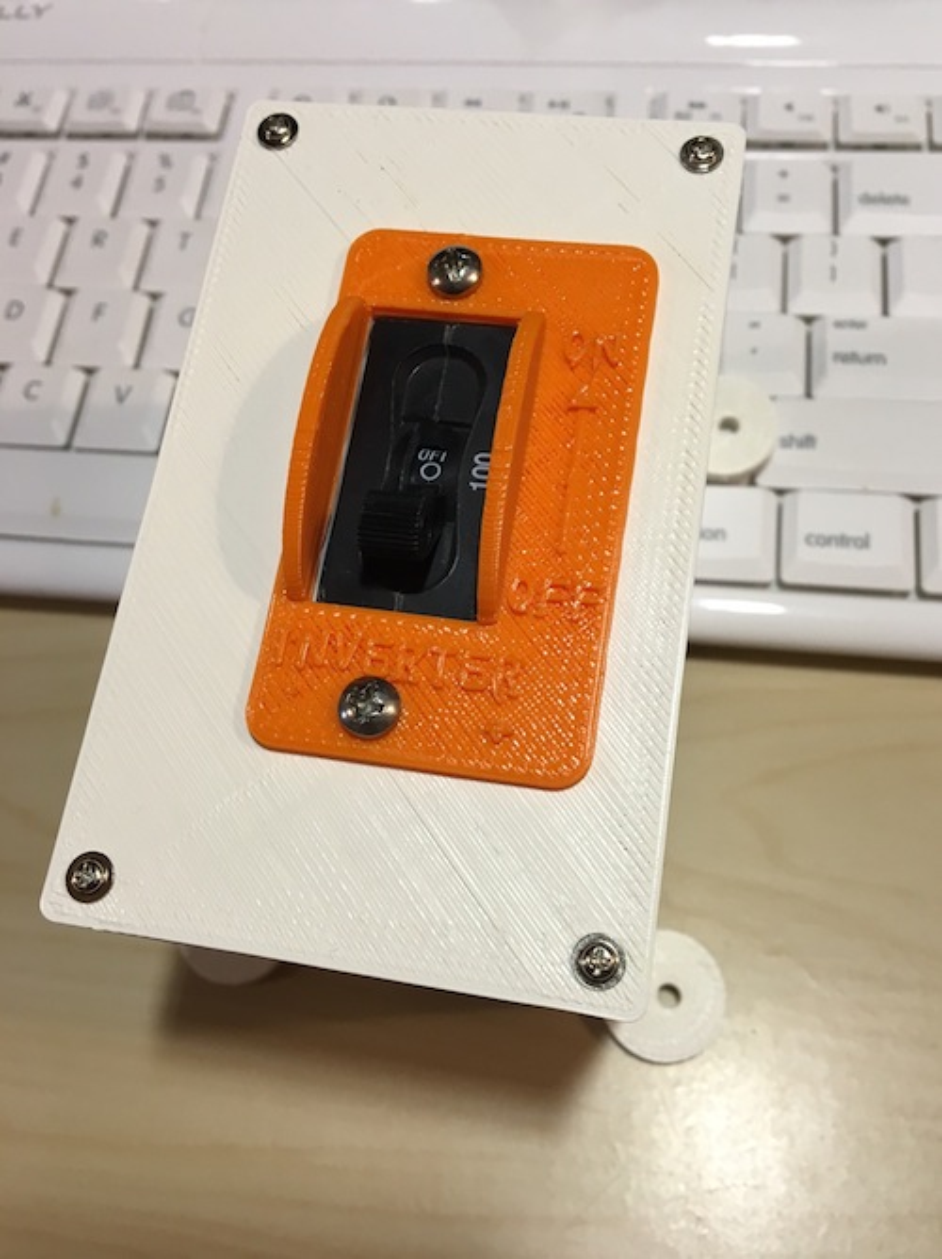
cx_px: 471
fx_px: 1054
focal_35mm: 29
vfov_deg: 61.7
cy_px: 630
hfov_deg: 48.2
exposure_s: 1/30
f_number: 2.2
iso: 64
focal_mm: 4.15
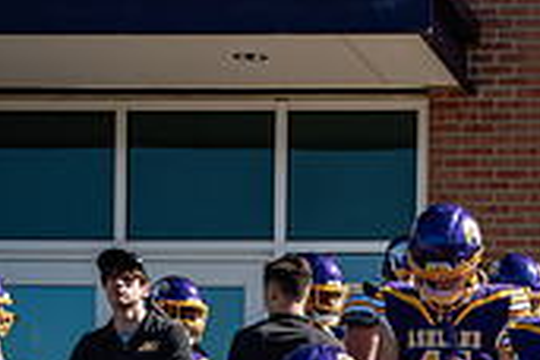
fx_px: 2550
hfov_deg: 11.9
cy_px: 608
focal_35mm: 170
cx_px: 603
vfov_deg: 7.9
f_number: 3.5
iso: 125
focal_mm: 50
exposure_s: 1/800
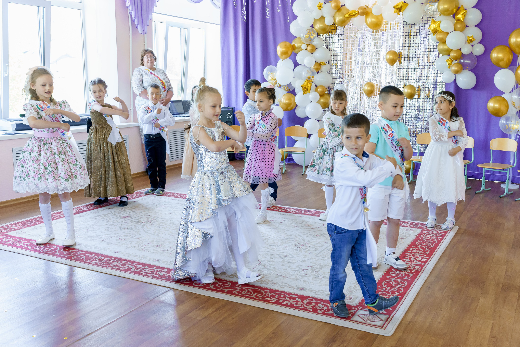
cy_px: 172
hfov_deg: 53.2
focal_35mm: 36
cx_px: 265
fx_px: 520
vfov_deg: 36.9
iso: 2500
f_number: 5
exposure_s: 1/160
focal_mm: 35
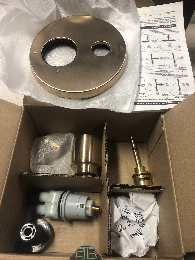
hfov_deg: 49.7
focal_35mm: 28
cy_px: 130
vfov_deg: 63.4
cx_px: 98
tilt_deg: -59.5
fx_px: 210
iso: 40
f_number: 1.8
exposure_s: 1/30
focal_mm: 3.99
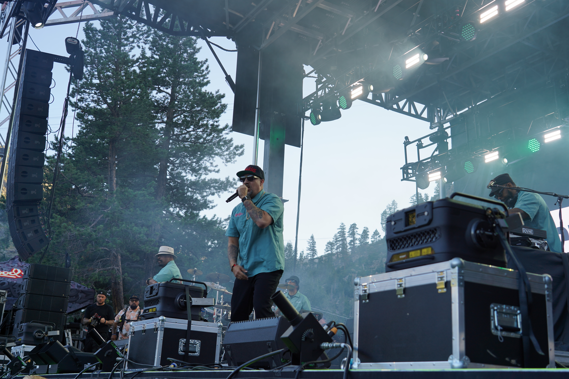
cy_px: 190
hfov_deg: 46.4
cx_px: 284
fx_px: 664
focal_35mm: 42
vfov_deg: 31.9
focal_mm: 42
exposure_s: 1/100
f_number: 5
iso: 100
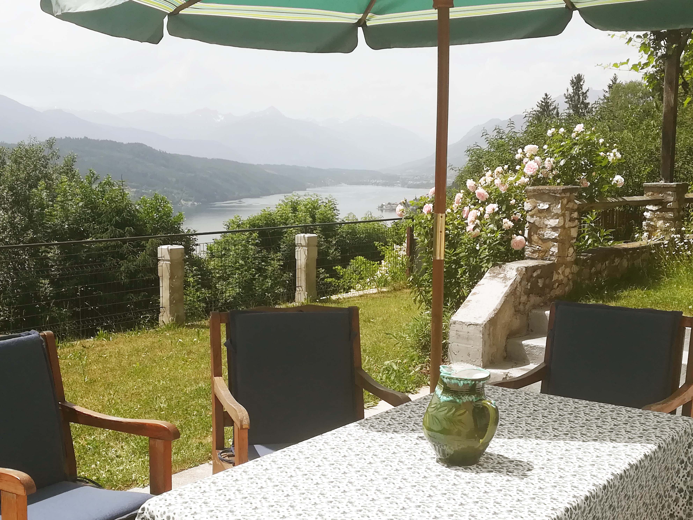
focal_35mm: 42
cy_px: 260
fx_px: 841
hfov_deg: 44.8
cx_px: 346
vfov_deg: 34.3
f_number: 2.2
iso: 50
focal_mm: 3.83
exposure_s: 1/1218
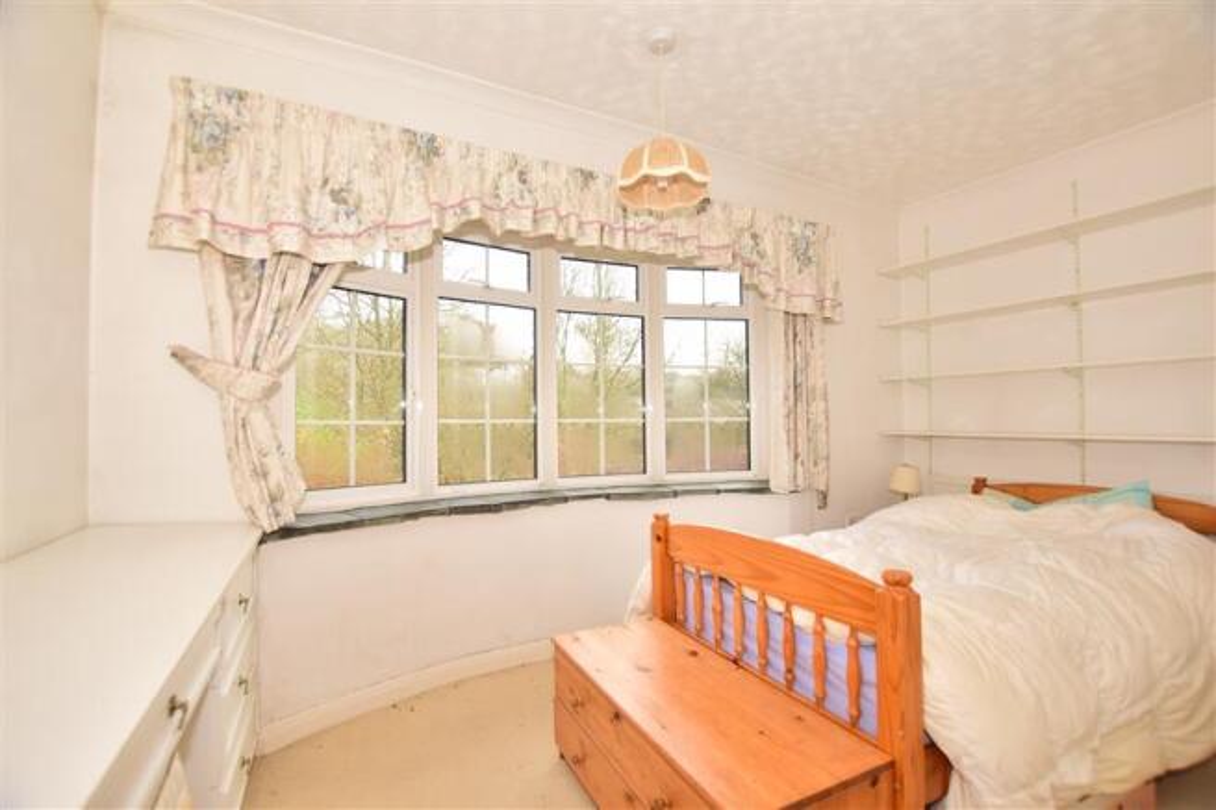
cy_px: 405
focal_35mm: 15
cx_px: 608
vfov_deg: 77.3
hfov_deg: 100.4
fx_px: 507
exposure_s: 1/100
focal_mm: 10
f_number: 5
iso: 200
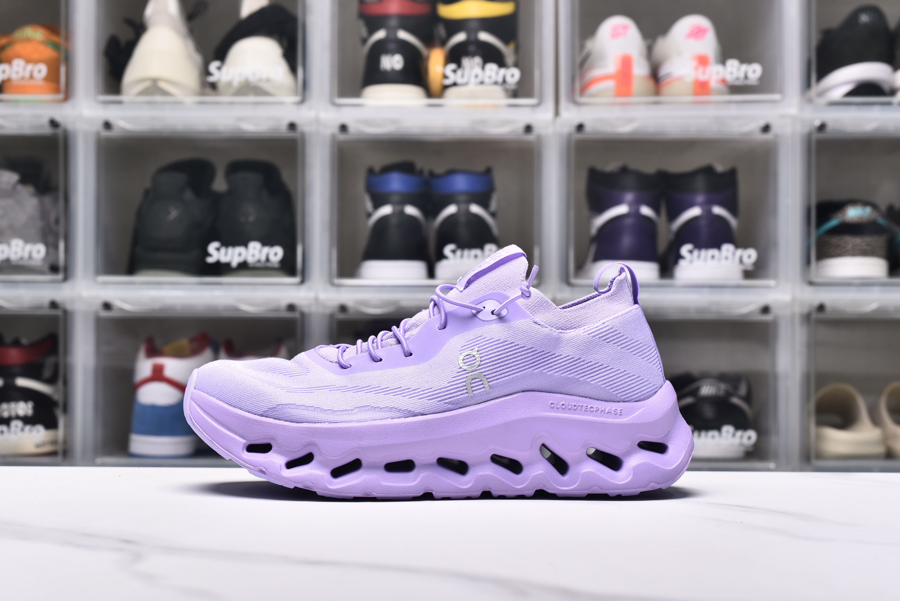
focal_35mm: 50
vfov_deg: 27.0
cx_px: 450
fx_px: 1251
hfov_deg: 39.6
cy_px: 300
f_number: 9.5
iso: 500
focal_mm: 50
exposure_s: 1/180
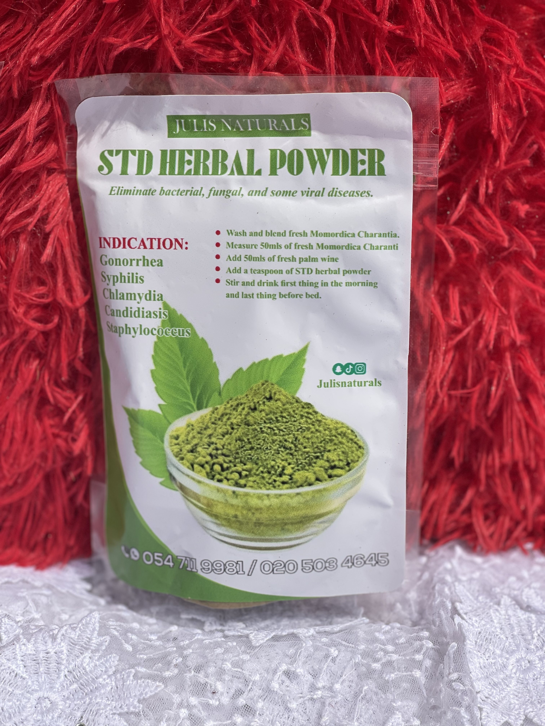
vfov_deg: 30.3
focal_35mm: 64
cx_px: 272
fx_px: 1344
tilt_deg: -24.5
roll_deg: -2.1
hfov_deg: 22.9
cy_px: 363
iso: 32
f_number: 2.2
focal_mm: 7.5
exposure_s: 1/2597
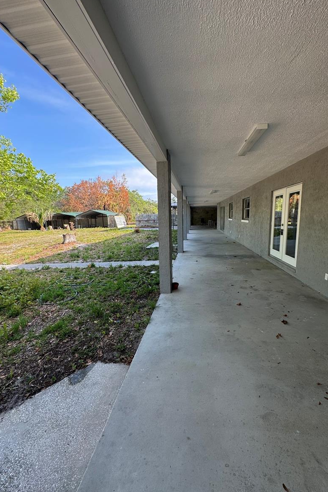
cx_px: 173
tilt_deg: -9.2
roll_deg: +1.8
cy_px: 247
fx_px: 205
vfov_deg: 100.4
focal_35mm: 15
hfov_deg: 77.3
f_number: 2.2
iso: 40
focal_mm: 2.22
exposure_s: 1/268
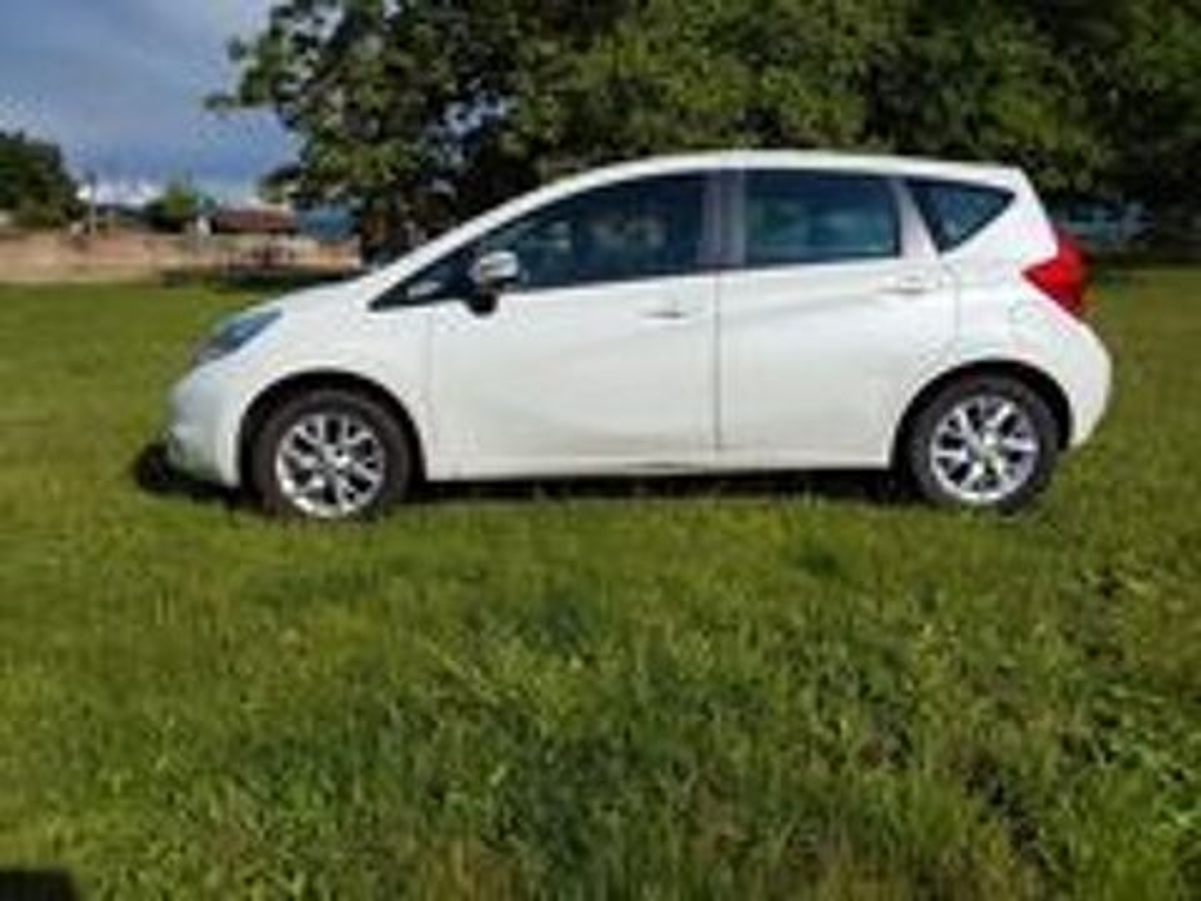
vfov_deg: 49.7
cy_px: 450
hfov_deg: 63.4
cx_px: 600
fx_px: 971
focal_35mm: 28
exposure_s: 1/4775
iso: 50
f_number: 1.9
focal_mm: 2.91
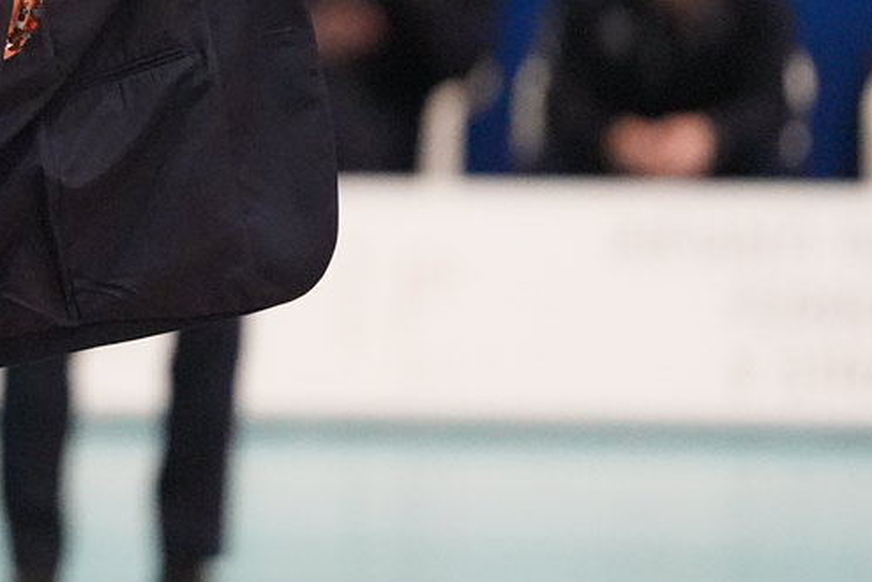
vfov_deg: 2.1
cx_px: -387
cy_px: -63
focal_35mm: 654
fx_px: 15850
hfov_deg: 3.1
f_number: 2.8
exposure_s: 1/2000
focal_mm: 200
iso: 12800
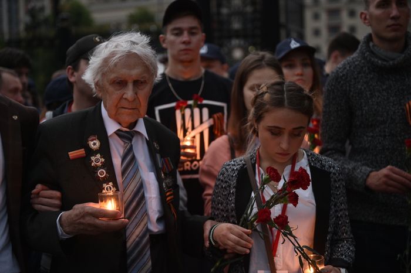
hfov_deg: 32.4
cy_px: 136
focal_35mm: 62
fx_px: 707
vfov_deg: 21.9
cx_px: 206
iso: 2500
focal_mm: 62
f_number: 2.8
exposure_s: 1/200
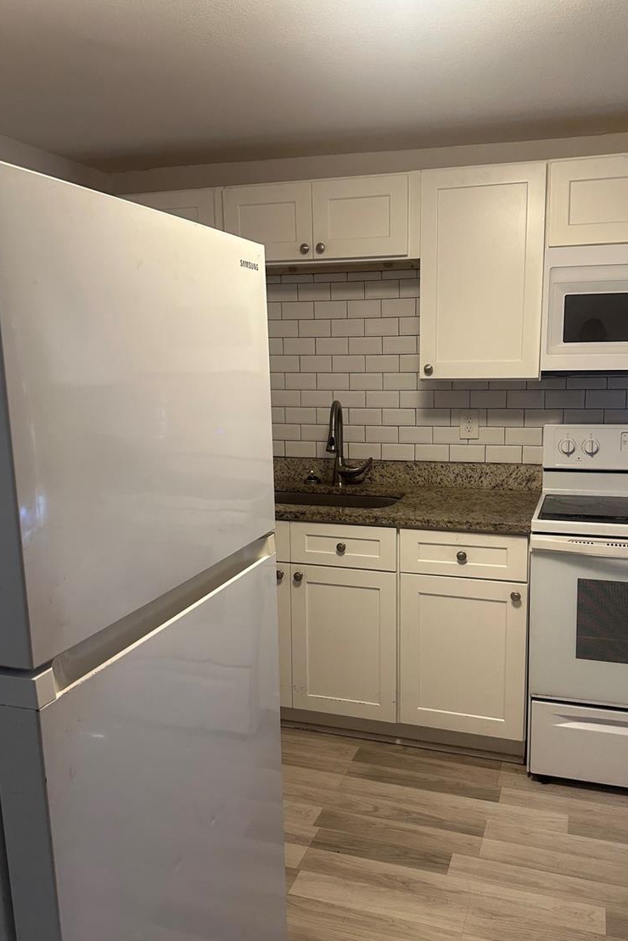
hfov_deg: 47.7
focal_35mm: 27
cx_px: 378
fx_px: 706
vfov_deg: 67.4
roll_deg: +3.0
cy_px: 481
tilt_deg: -6.9
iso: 200
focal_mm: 6.86
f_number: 1.78
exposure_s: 1/120
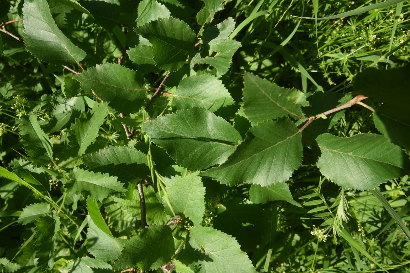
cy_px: 136
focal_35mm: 31
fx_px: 353
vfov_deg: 42.3
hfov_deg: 60.3
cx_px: 205
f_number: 16
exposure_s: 1/100
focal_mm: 31
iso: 320
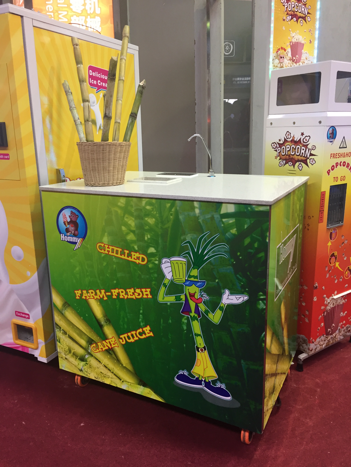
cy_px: 234
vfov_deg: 61.7
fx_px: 392
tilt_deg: -14.5
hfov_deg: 48.2
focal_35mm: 29
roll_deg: +1.3
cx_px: 176
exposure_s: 1/33
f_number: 2.2
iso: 125
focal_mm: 4.15
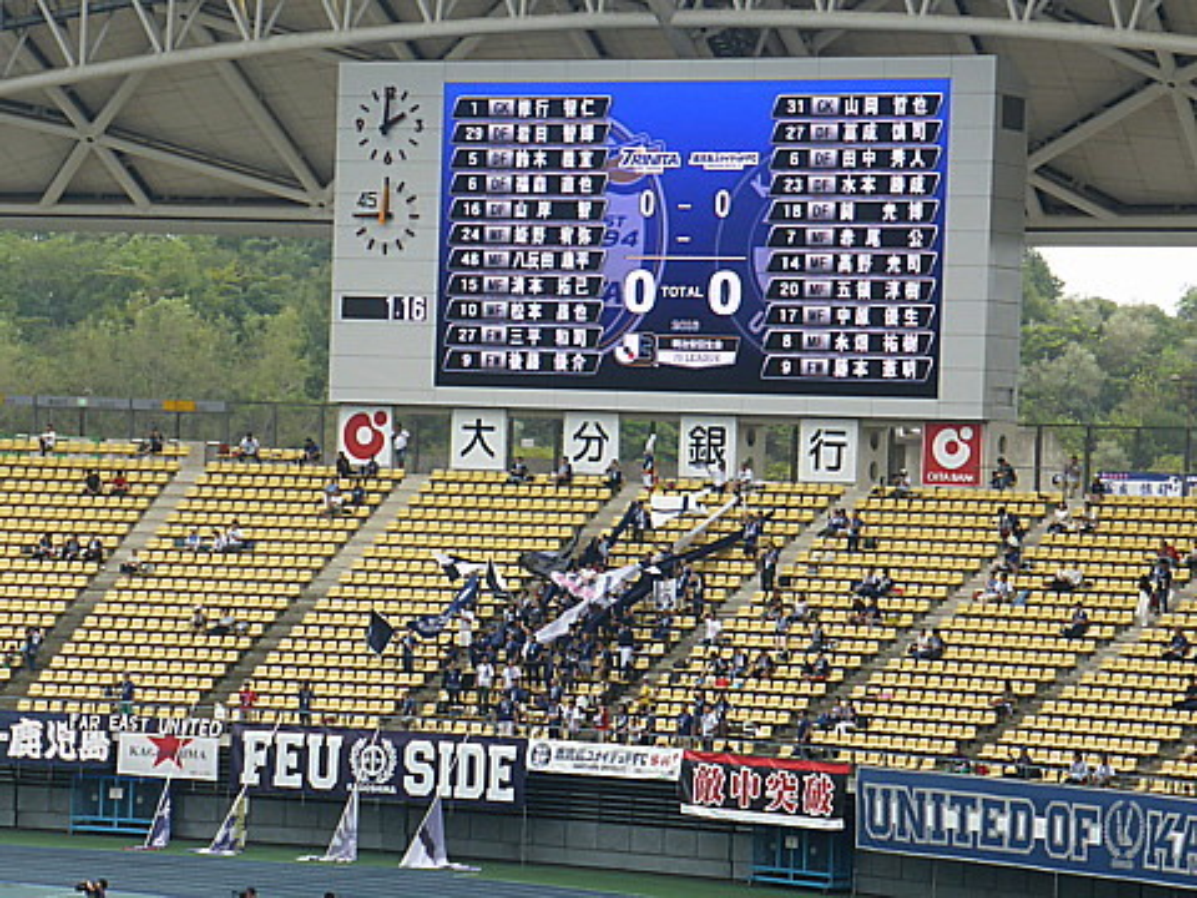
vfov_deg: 14.5
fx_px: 3527
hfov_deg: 19.3
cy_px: 449
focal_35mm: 102
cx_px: 598
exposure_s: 1/125
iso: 100
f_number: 5.3
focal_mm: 18.2
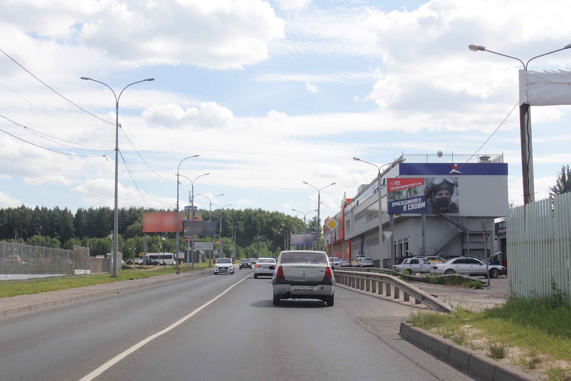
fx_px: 825
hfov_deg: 38.2
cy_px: 190
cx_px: 286
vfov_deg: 26.0
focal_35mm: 52
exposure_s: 1/640
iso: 250
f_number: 8
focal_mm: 32
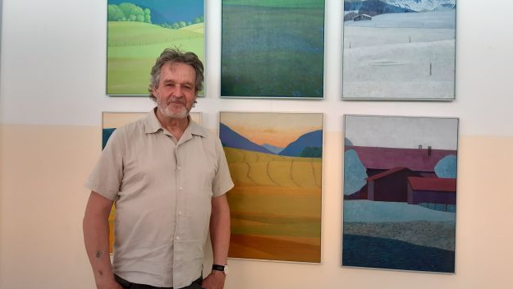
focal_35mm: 29
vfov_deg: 39.9
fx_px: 395
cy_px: 107
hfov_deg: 66.0
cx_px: 261
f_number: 1.7
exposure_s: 1/117
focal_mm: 3.92
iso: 80
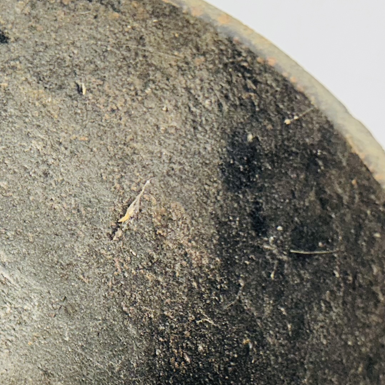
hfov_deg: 18.7
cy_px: 400
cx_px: -115
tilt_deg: -56.3
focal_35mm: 86
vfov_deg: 19.5
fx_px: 1082
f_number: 1.5
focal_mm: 5.7
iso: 100
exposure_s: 1/120
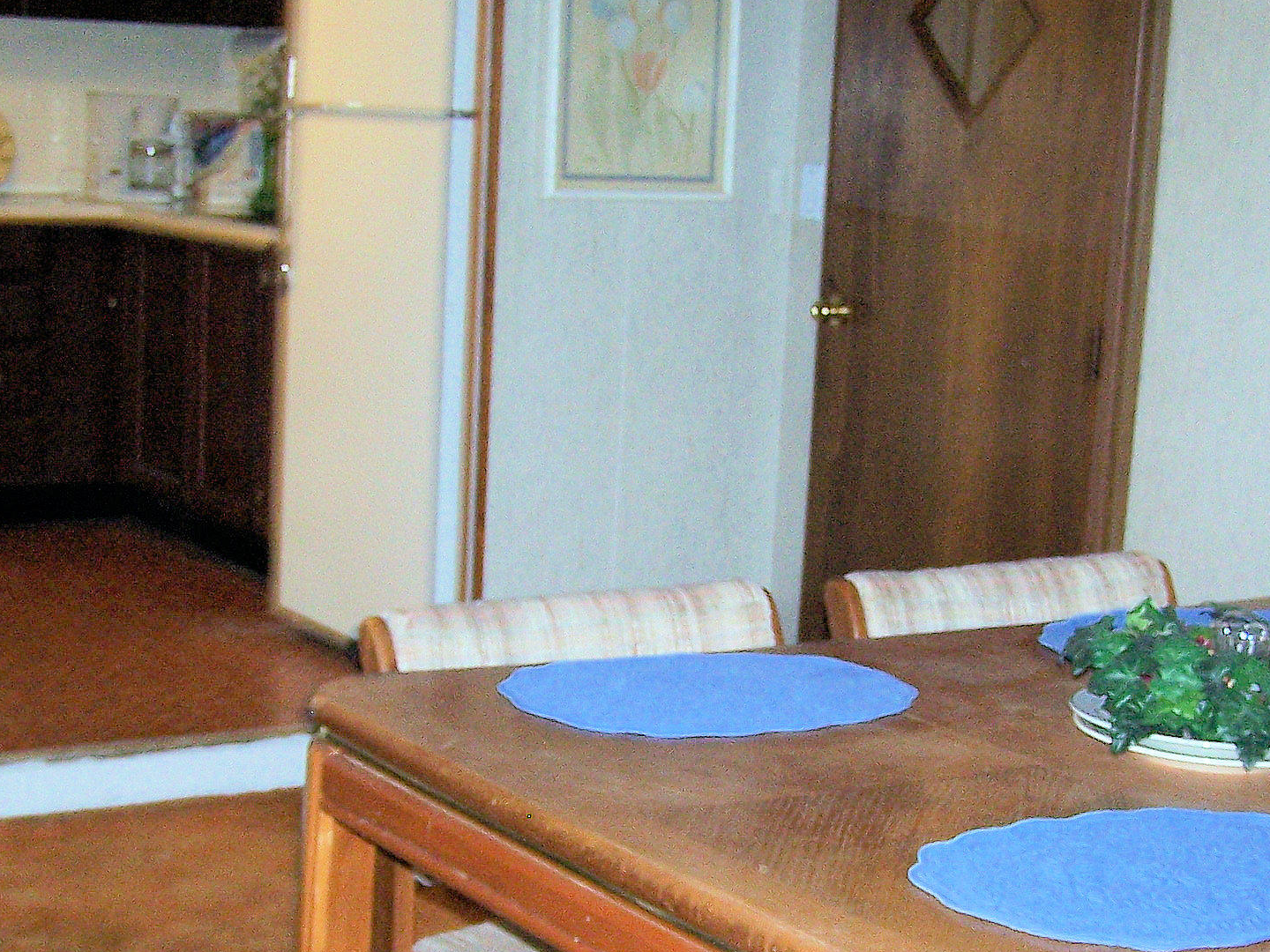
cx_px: 744
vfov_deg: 21.4
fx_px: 2495
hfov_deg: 28.5
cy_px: 728
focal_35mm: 68
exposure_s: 1/60
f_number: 2.8
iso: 140
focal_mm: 6.3
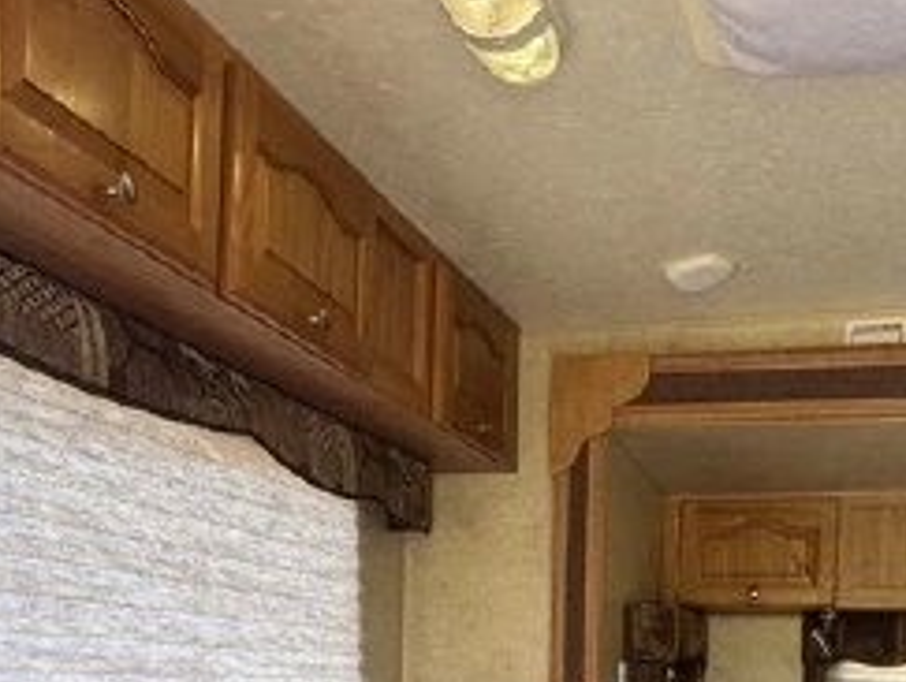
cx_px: 552
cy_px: 775
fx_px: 1206
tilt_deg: -6.0
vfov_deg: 28.3
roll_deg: -1.2
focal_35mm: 46
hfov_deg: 41.0
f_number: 2.2
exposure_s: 1/99
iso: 100
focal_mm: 2.22
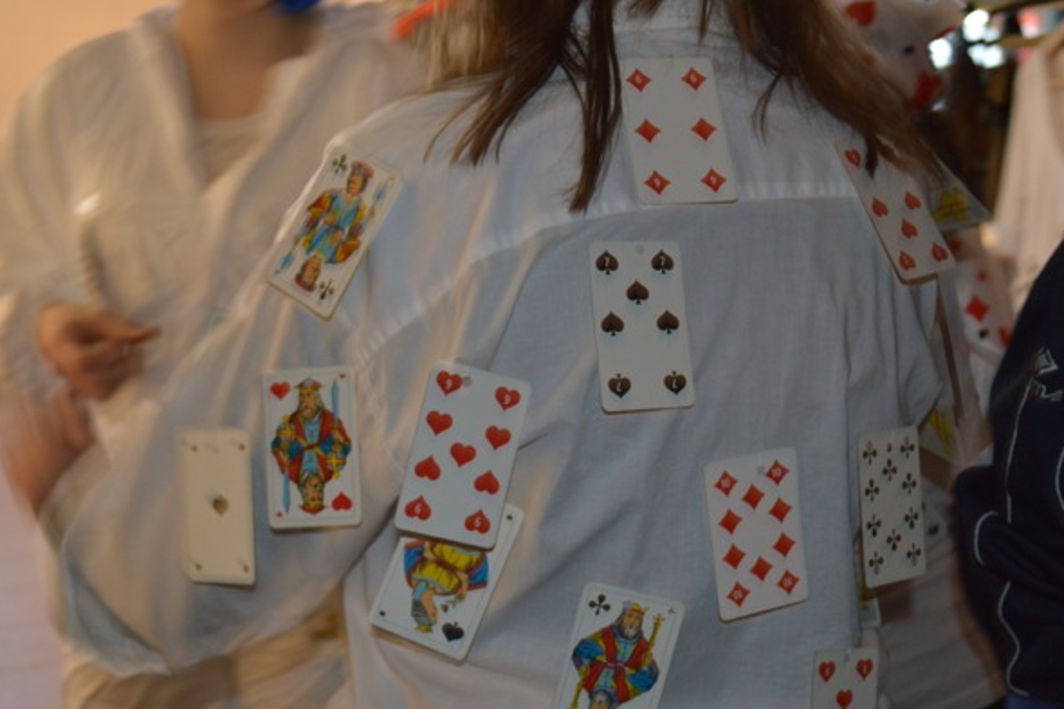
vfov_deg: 26.0
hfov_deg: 38.2
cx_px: 530
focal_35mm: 52
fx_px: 1536
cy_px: 354
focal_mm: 34
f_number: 5
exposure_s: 1/30
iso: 800
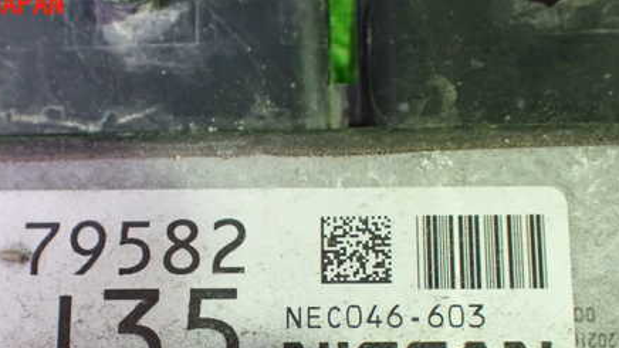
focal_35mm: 57
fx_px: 935
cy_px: 307
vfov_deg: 20.7
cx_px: 231
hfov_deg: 36.4
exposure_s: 1/40
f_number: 2.7
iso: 1000
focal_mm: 6.83
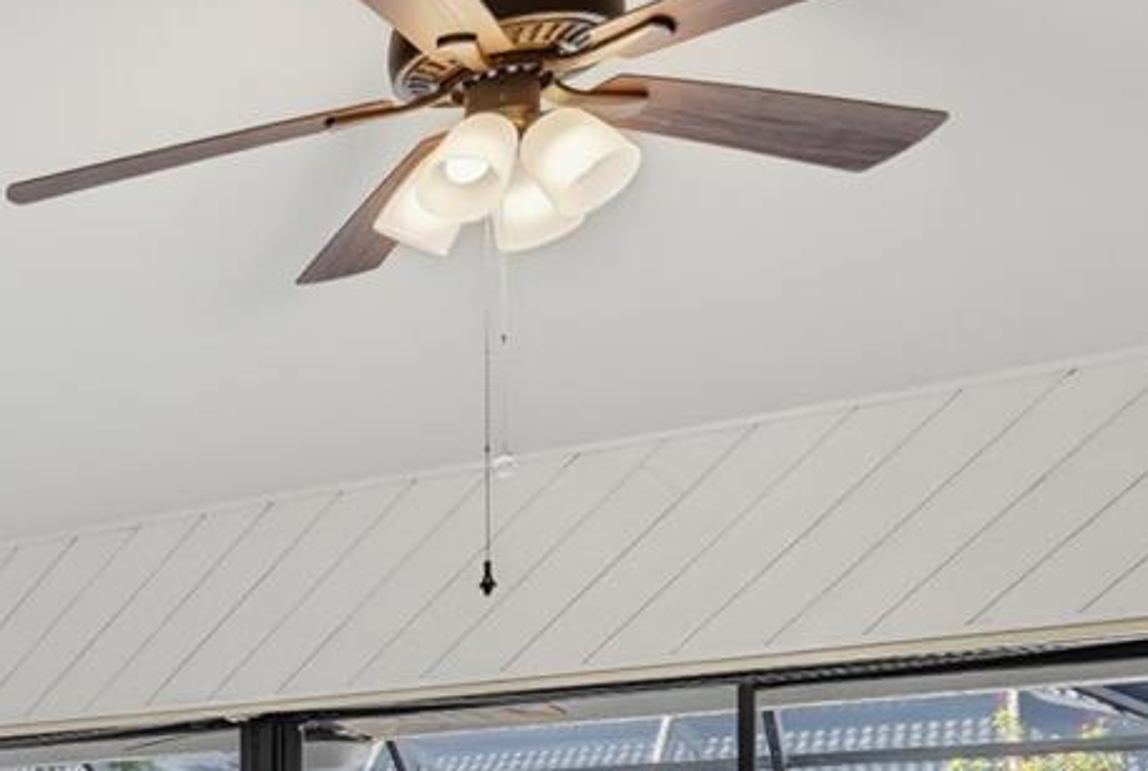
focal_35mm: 56
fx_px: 1790
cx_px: -666
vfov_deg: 22.2
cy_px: 953
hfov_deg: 25.0
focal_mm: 16
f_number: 5
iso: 800
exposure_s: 1/100
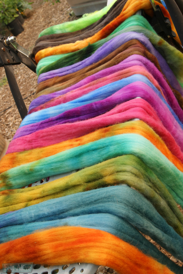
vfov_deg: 46.4
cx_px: 92
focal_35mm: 42
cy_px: 137
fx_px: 321
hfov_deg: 31.9
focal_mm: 28
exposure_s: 1/80
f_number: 8
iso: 100
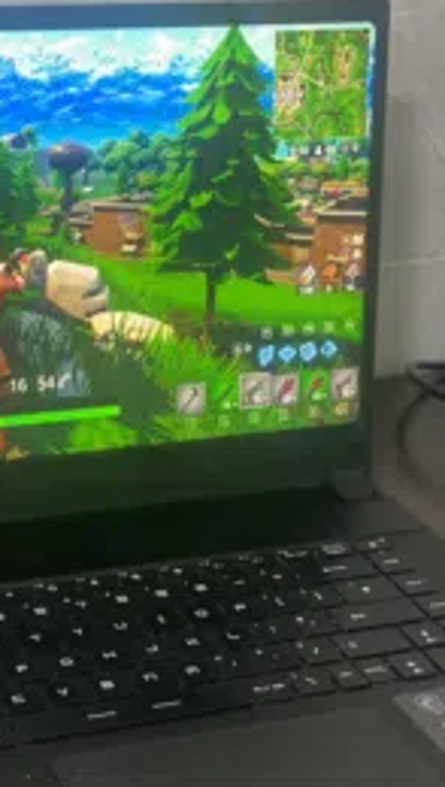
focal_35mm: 87
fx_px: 1818
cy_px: 418
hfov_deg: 13.8
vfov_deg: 24.4
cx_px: 3
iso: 250
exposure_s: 1/33
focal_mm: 6
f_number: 2
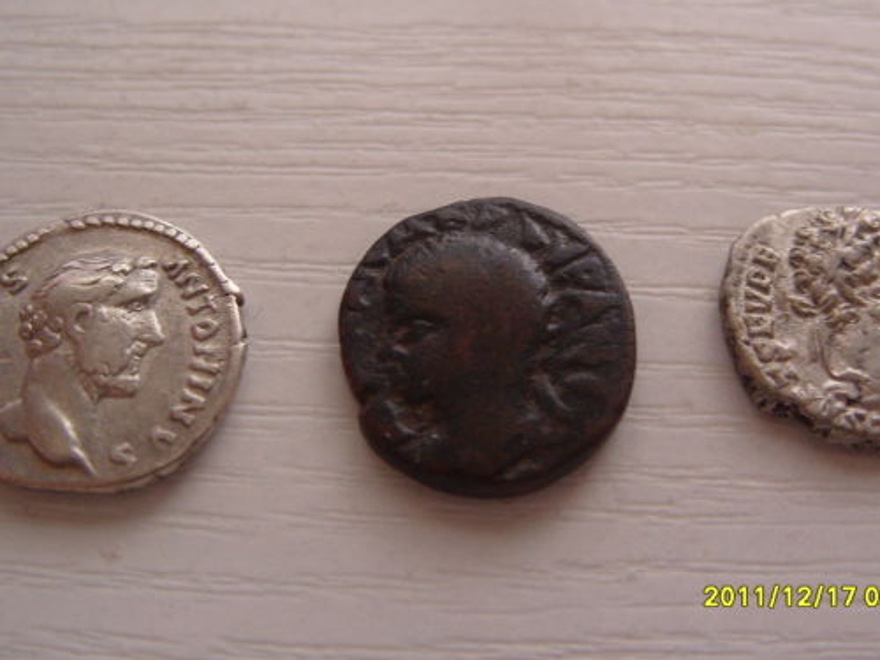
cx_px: 472
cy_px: 278
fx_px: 1068
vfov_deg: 34.3
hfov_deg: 44.8
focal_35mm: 42
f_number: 2.8
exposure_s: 1/30
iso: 200
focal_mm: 7.8
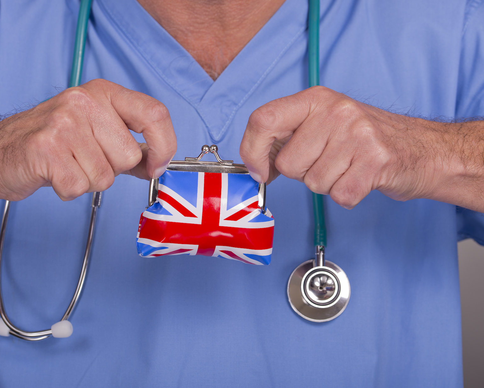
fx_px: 1920
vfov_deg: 11.5
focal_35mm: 134
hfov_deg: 14.4
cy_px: 193
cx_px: 235
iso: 50
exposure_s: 1/200
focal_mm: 105
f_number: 9
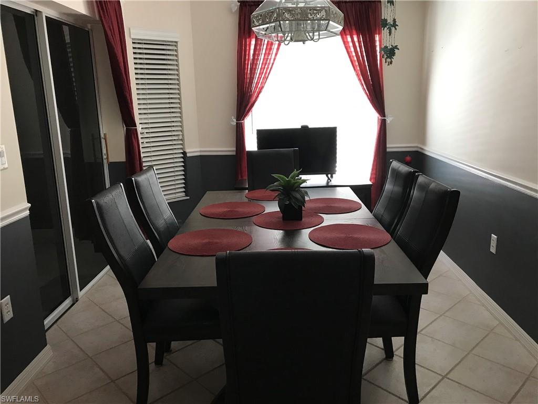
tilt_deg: -12.4
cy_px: 202
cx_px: 269
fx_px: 435
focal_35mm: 28
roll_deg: +2.3
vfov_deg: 49.7
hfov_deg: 63.4
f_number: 1.8
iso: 40
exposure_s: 1/15
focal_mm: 3.99
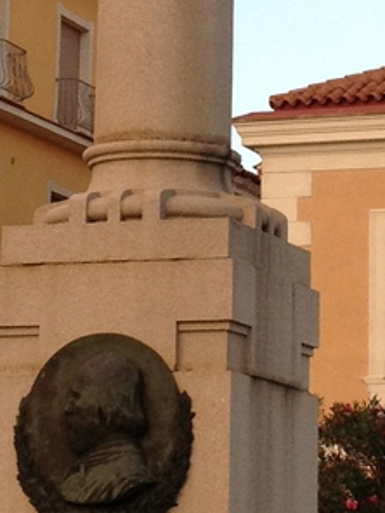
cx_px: 206
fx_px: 2803
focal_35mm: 189
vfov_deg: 10.4
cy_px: -7
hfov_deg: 7.9
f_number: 2.4
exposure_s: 1/183
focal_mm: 4.28
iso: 64
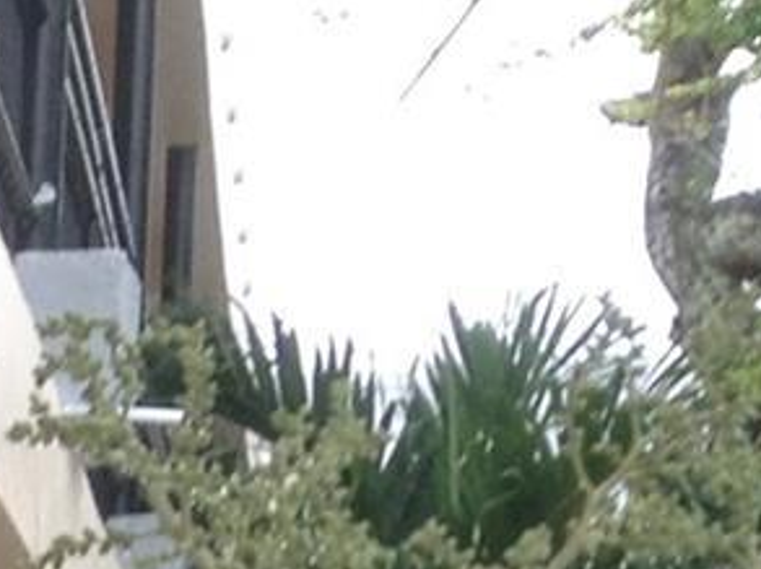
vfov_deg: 7.8
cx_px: -1117
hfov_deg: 9.6
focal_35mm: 180
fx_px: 3952
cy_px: 1213
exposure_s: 1/160
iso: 32
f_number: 2.4
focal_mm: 3.3
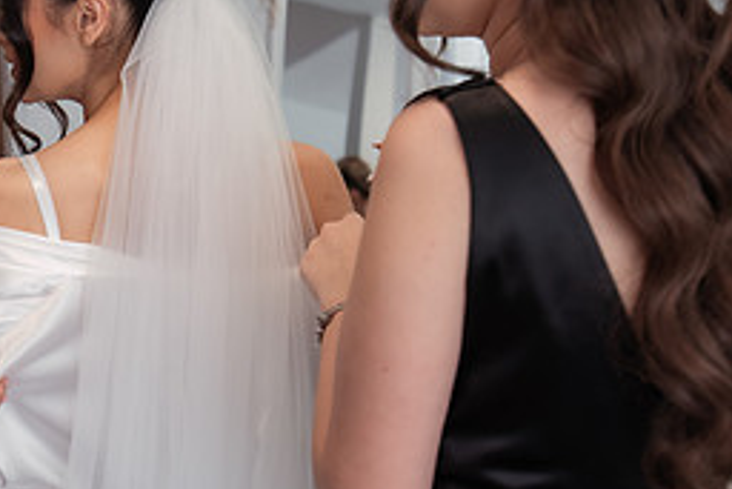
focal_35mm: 68
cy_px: 182
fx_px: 1383
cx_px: 51
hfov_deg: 28.3
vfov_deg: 20.0
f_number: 2.8
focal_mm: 30
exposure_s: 1/250
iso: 1250
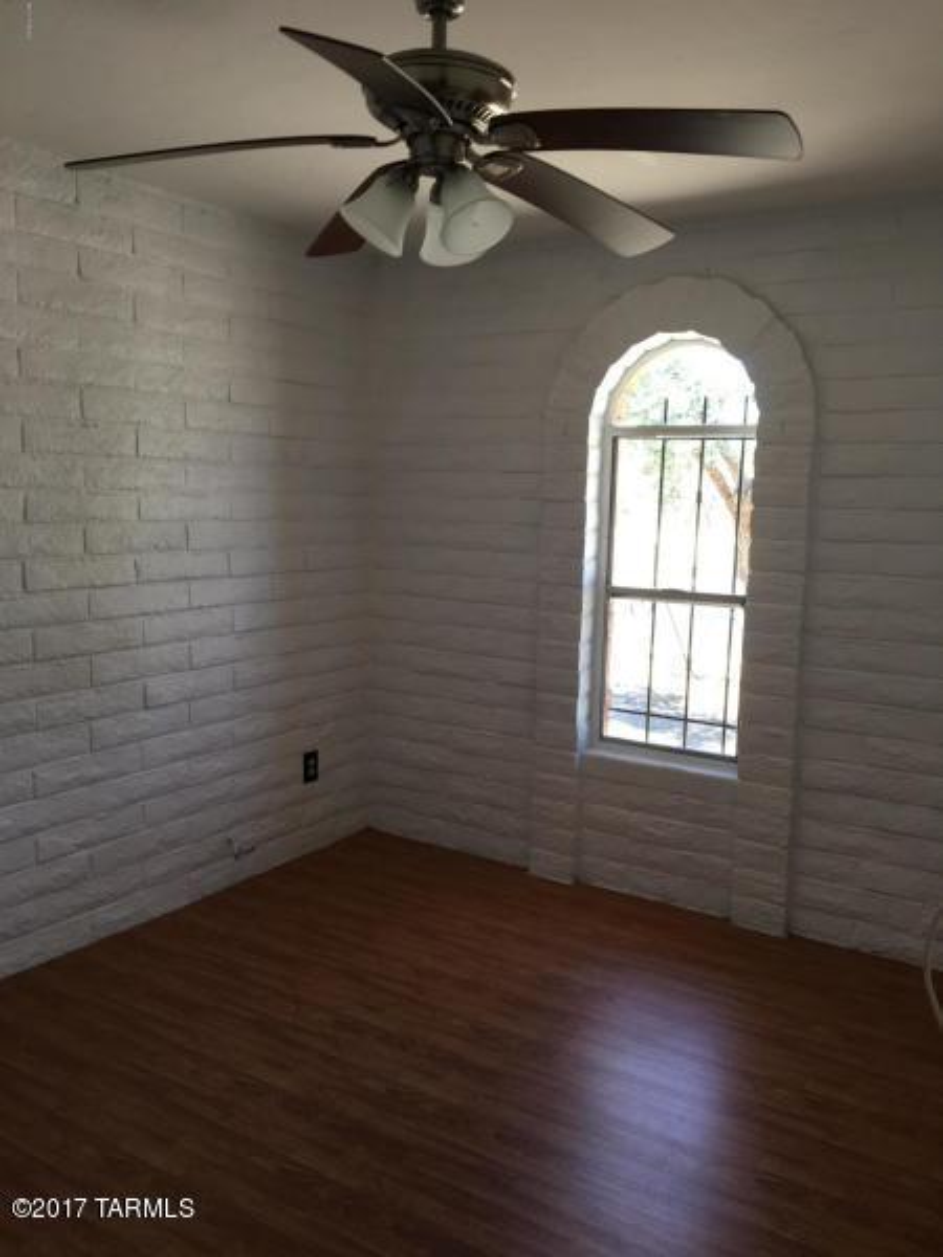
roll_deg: -0.5
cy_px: 628
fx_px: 1053
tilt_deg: -6.3
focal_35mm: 29
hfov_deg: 48.2
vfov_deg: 61.7
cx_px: 472
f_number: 2.2
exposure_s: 1/60
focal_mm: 4.15
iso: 32
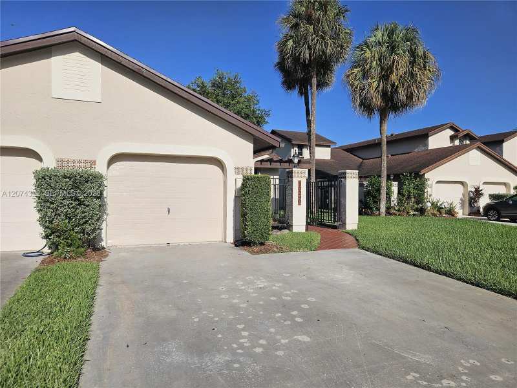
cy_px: 194
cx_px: 258
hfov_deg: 73.9
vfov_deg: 58.9
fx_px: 344
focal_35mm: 23
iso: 25
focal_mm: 5.4
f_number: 1.8
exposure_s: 1/4481
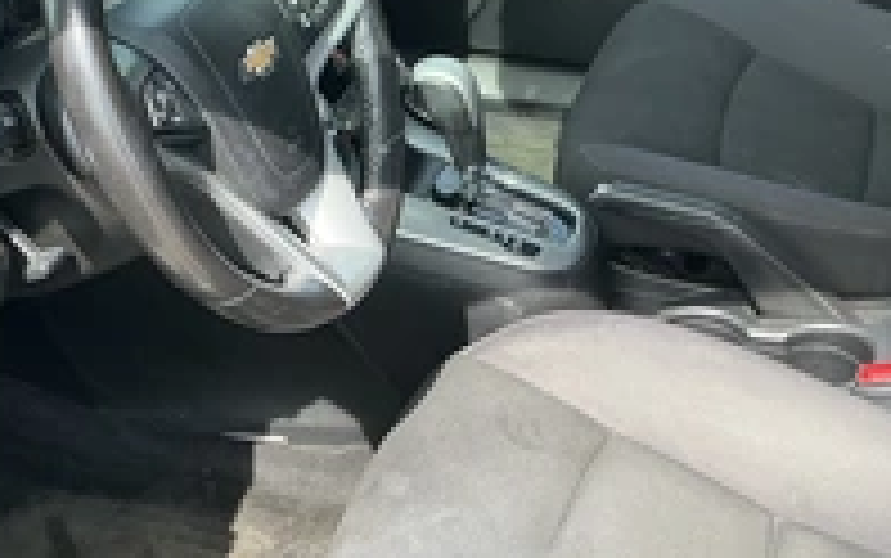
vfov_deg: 21.7
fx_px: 1458
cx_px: 400
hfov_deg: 34.0
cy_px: 320
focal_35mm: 60
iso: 25
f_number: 1.8
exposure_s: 1/287
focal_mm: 3
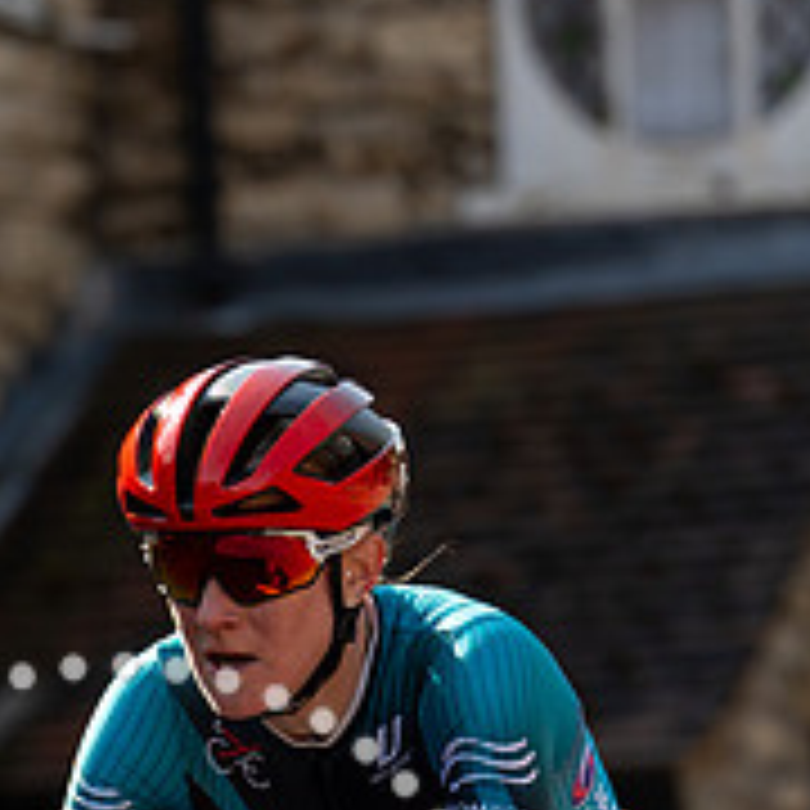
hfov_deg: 5.1
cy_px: 693
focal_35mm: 340
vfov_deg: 5.1
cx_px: 202
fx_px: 9001
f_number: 4.5
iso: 200
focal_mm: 160
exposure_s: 1/1000
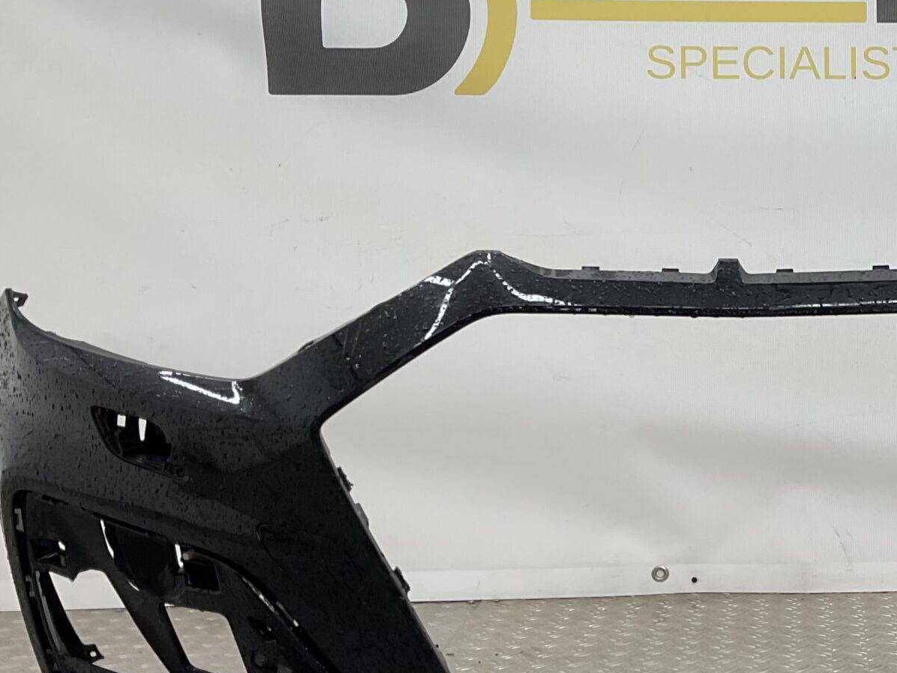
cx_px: 893
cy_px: 378
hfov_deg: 29.2
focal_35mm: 62
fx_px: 1607
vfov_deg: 23.6
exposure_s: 1/119
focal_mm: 3
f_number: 1.8
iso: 16
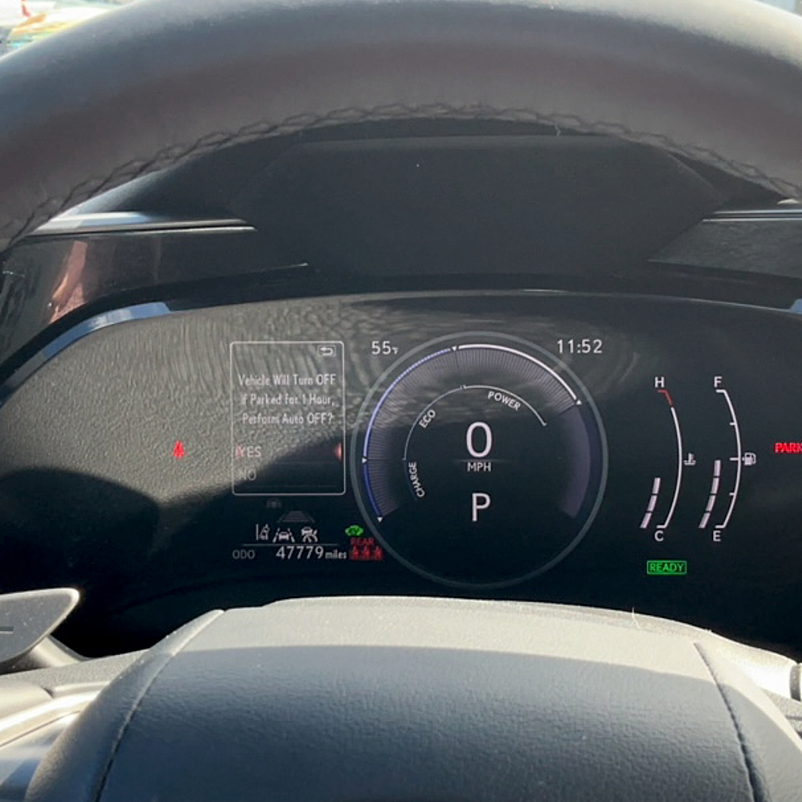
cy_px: 445
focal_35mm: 42
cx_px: 469
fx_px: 1101
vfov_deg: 40.0
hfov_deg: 39.9
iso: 40
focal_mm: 3
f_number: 1.8
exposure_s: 1/120
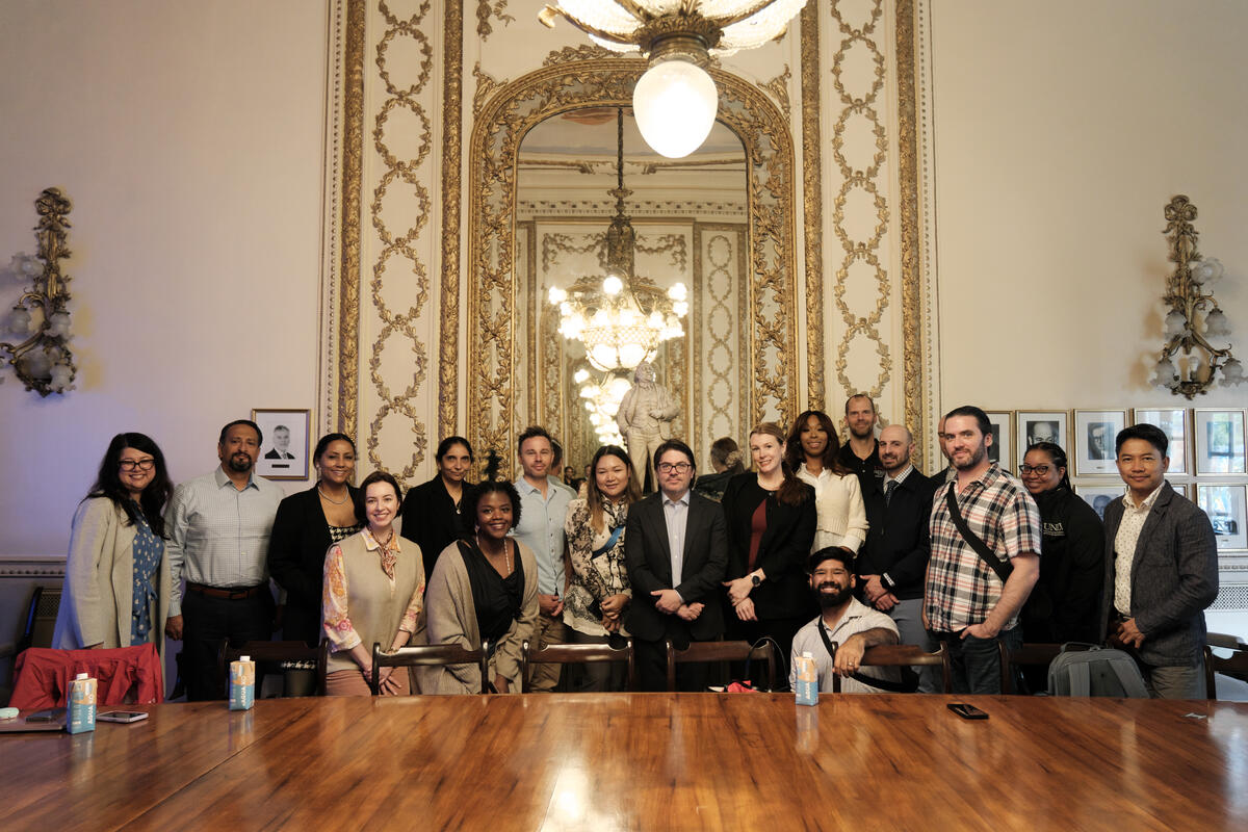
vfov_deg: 49.6
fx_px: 901
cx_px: 624
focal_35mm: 26
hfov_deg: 69.4
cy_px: 416
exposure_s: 1/100
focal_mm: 17
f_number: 2.8
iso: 1600
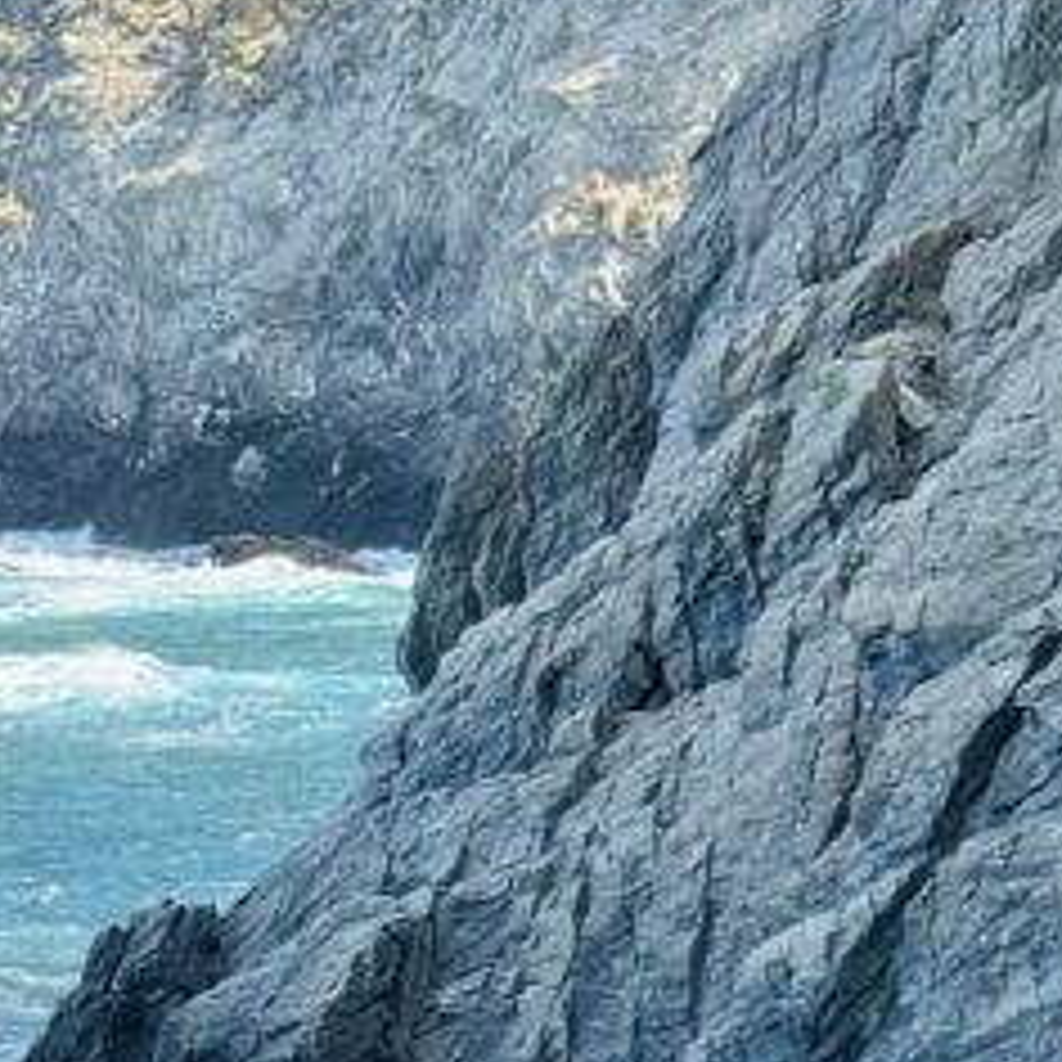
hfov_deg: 9.3
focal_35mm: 184
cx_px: 1422
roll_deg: +0.7
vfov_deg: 9.1
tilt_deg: -14.2
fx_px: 6387
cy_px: 1809
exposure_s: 1/1152
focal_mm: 6.76
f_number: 1.78
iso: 64
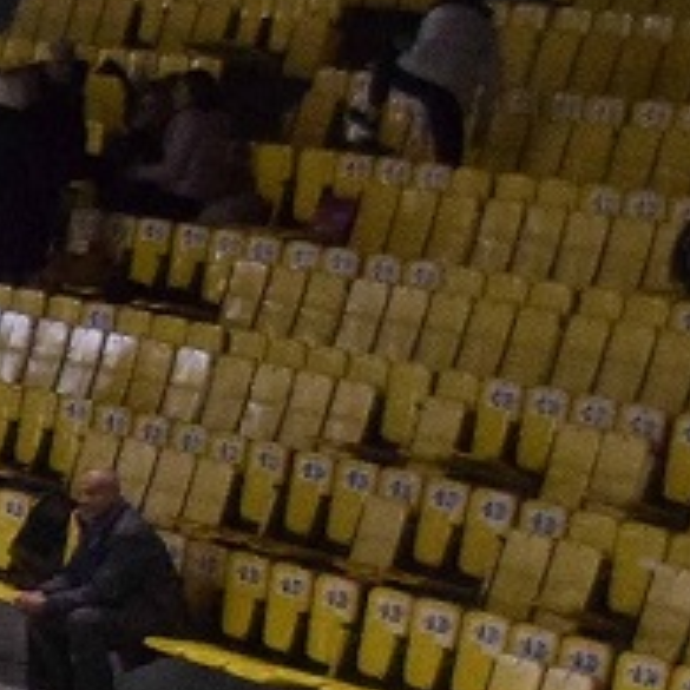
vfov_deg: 5.7
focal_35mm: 301
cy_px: 1472
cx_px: -1755
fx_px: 6788
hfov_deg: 5.3
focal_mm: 32
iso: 3600
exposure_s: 1/400
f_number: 4.2
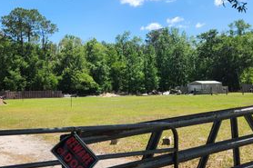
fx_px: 302
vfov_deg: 31.1
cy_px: 79
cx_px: 62
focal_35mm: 43
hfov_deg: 43.9
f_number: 1.8
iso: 20
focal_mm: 5.4
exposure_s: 1/1111
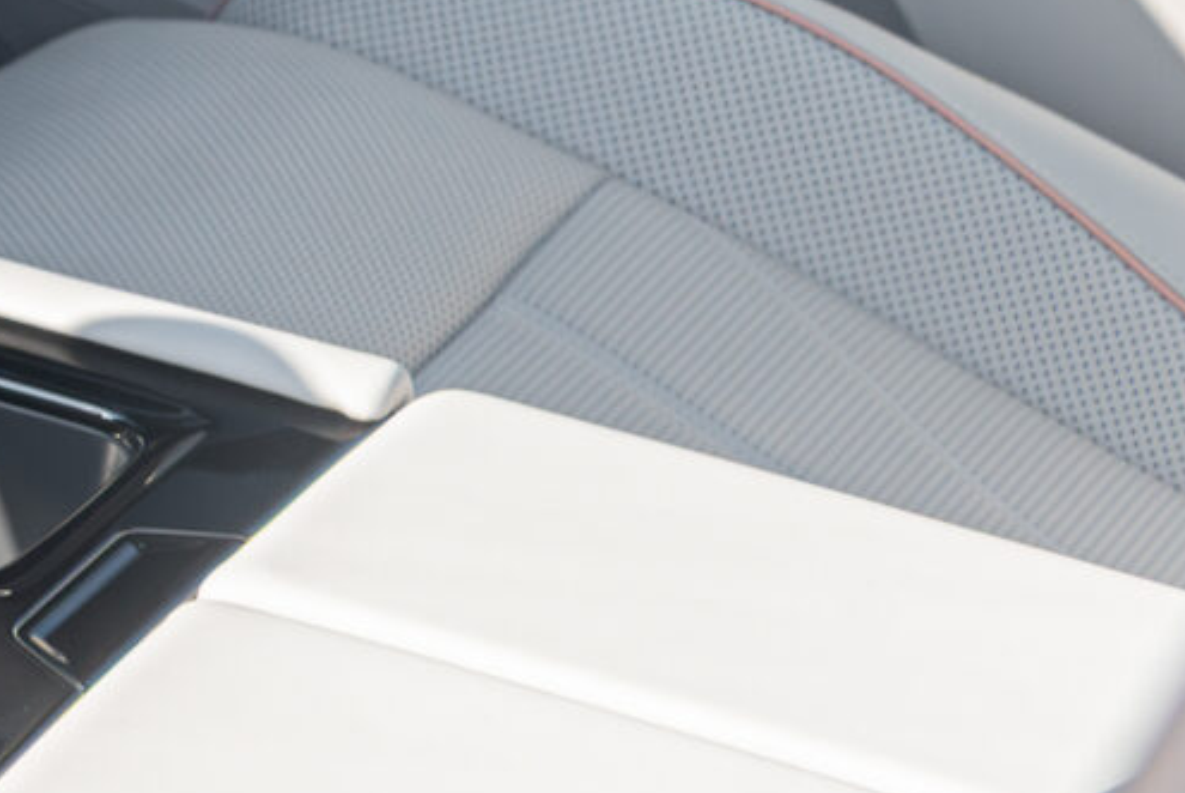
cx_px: -1642
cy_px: 20
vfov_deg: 7.4
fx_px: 6128
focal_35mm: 186
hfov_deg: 9.8
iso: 320
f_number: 8
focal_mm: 36
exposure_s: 1/125
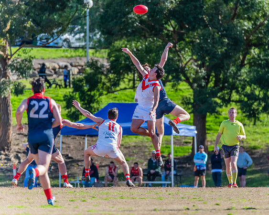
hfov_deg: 4.1
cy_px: 110
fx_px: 3797
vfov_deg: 3.2
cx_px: 170
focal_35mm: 477
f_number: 6
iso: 1100
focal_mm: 400
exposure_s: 1/1600
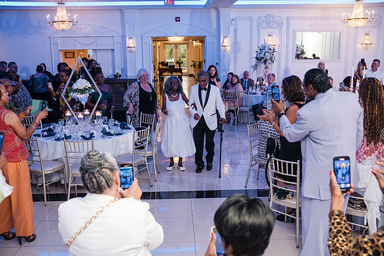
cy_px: 128
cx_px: 192
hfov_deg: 54.4
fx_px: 373
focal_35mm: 35
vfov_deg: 37.9
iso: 3200
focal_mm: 35
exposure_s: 1/250
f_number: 4
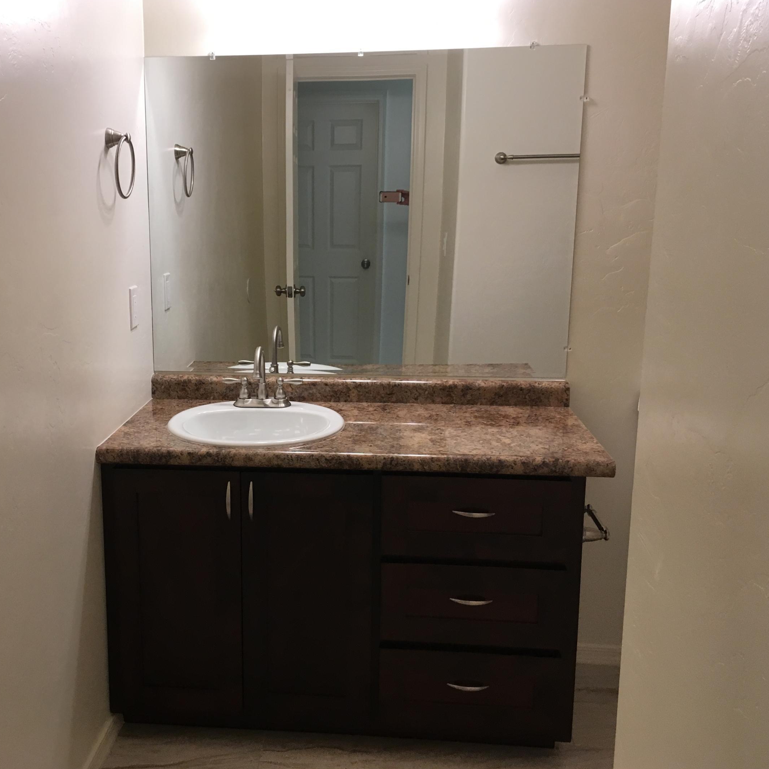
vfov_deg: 46.0
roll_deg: +1.6
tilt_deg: -12.3
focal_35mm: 36
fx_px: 905
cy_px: 378
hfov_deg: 45.4
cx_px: 258
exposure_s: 1/30
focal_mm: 4.15
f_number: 2.2
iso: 40
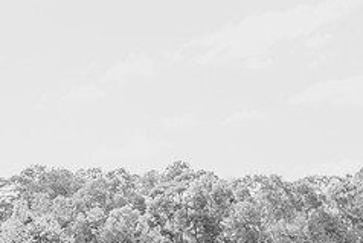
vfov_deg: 11.2
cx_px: 85
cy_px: 239
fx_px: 1231
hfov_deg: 16.7
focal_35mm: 122
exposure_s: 1/1000
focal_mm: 50
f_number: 2.8
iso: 100
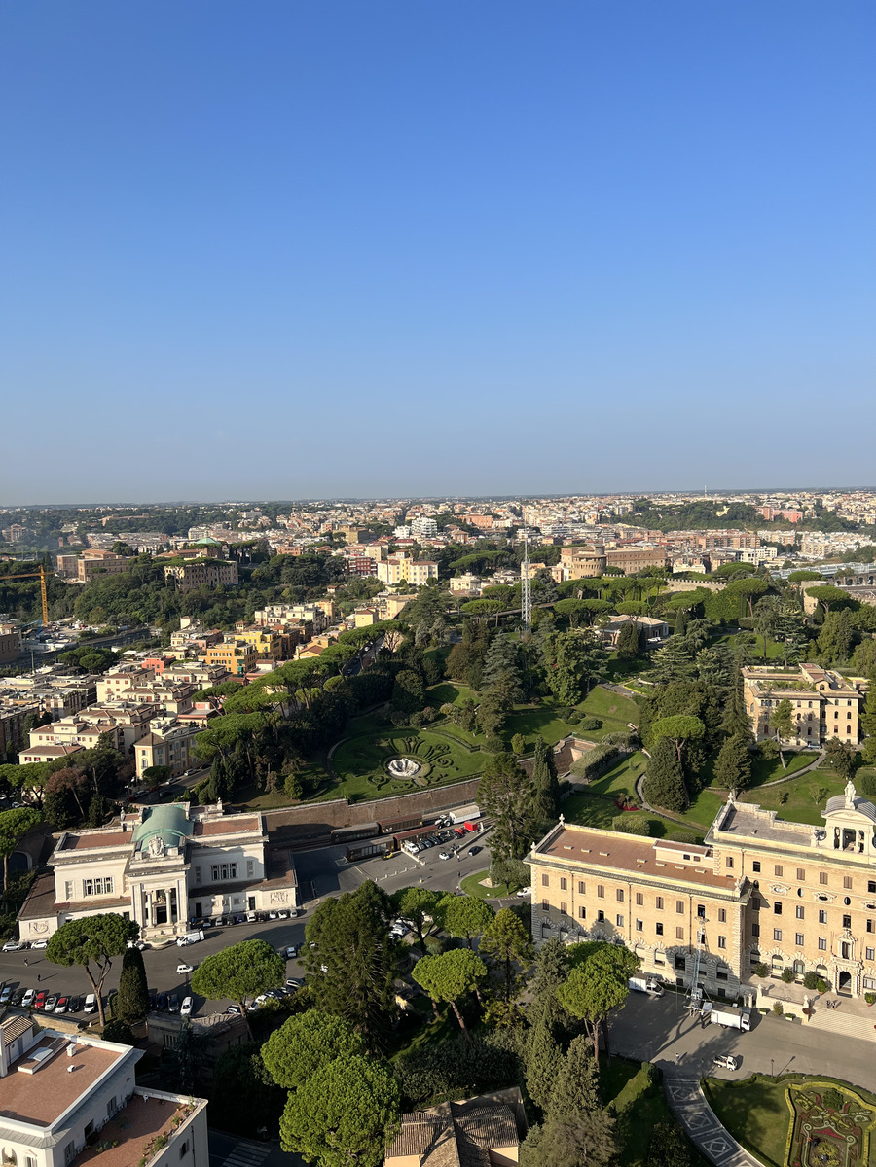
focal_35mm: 26
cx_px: 438
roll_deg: +1.2
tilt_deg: -6.0
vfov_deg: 67.3
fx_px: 877
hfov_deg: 53.1
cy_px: 584
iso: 50
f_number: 1.5
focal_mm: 5.7
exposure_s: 1/3704
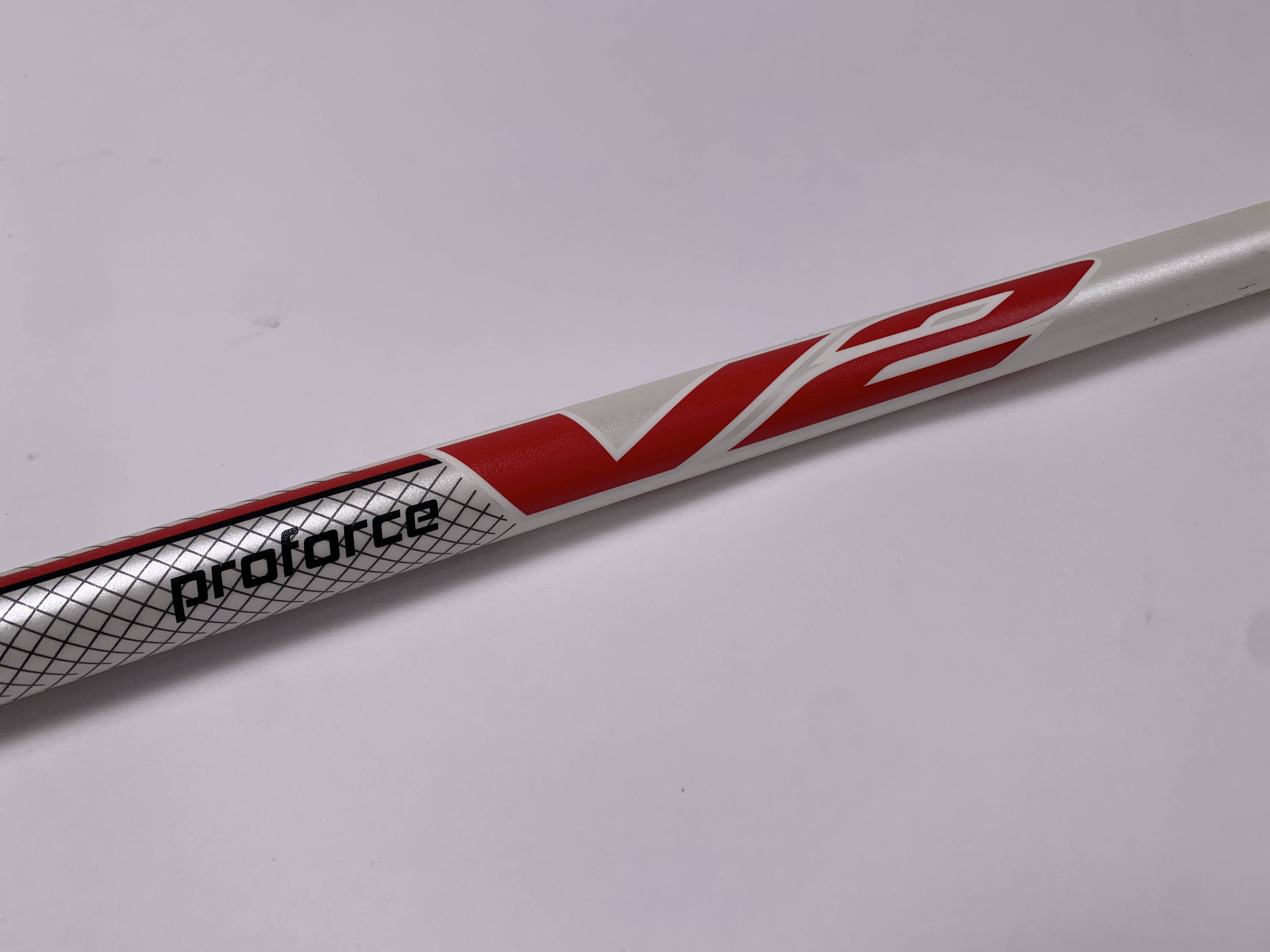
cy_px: 476
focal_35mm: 26
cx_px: 635
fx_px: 954
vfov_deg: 53.1
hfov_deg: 67.3
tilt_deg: -55.9
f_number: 1.8
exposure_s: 1/488
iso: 25
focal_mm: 4.25
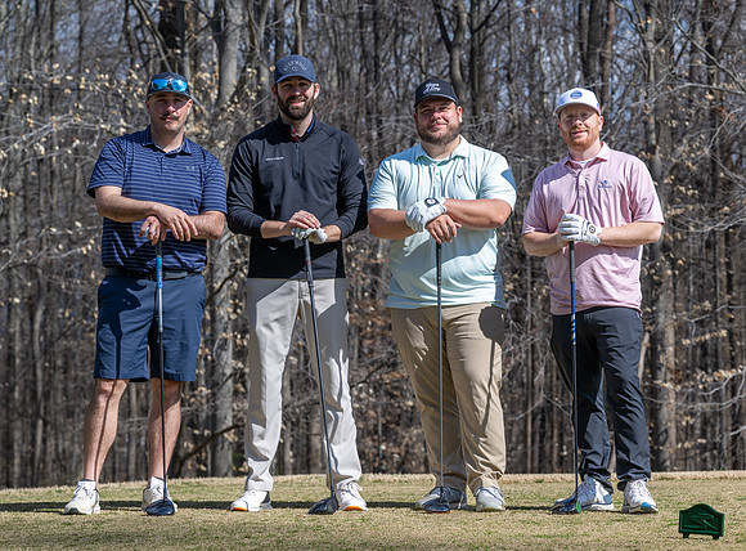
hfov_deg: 17.8
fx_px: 2364
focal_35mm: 110
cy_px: 301
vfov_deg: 13.3
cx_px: 553
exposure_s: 1/500
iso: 64
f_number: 5
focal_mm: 77
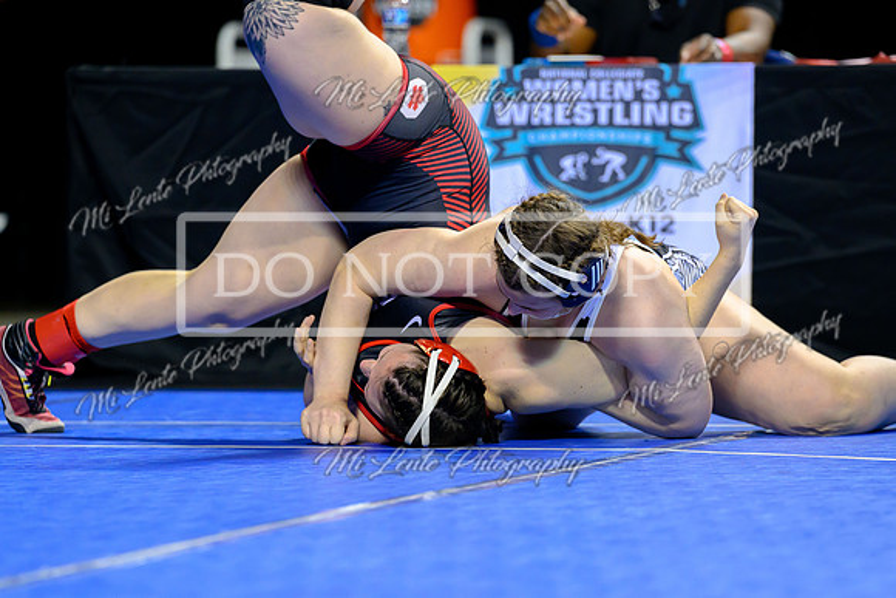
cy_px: 383
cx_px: 458
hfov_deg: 8.0
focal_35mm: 256
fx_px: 6373
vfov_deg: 5.4
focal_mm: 200
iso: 2500
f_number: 3.5
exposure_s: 1/800
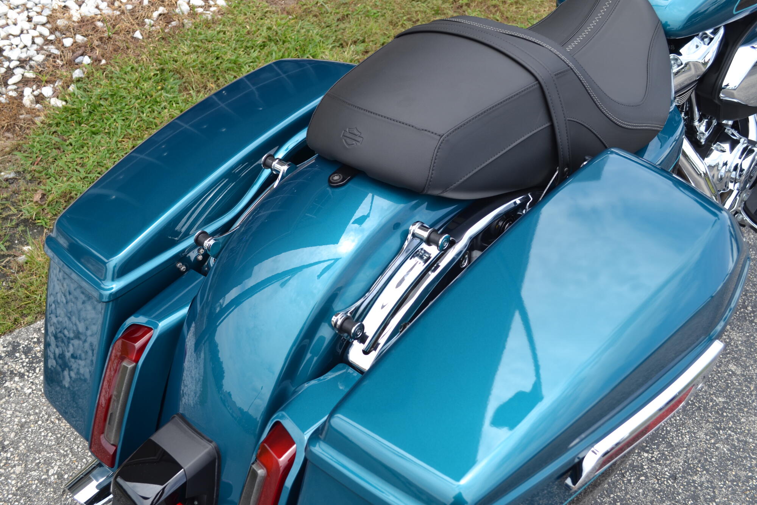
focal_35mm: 36
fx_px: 757
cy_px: 252
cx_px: 378
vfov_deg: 36.9
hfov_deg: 53.1
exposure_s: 1/160
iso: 100
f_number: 6.3
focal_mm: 24
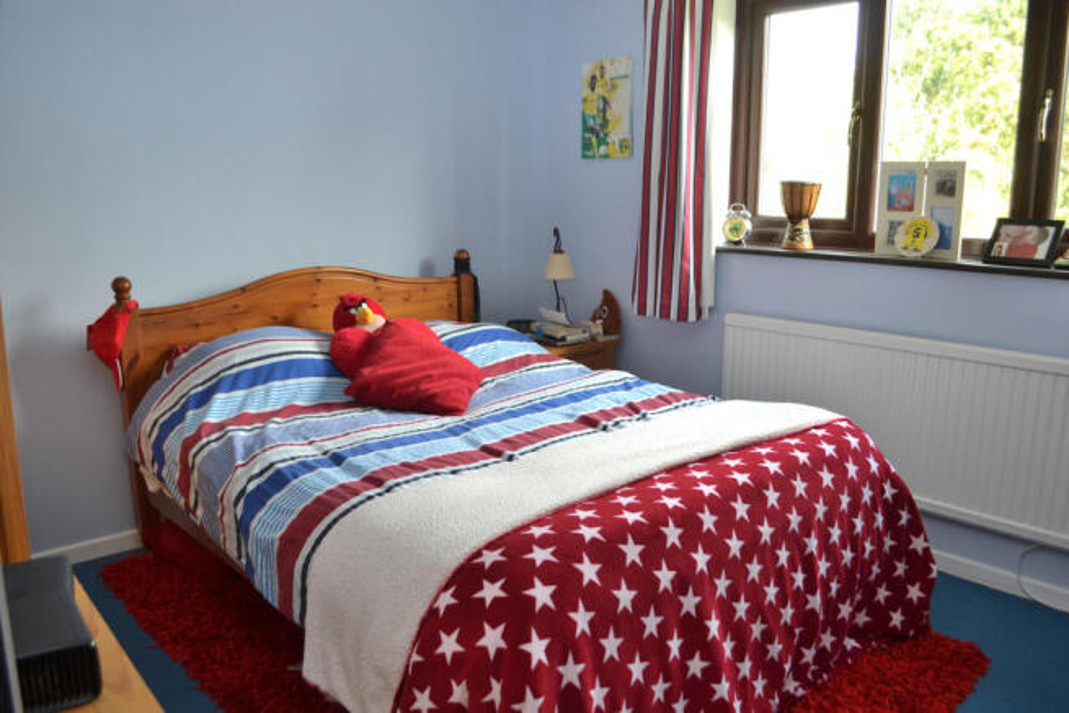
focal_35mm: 27
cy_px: 356
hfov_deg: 67.4
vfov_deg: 48.0
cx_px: 534
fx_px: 802
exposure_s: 1/60
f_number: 3.5
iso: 400
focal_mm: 18
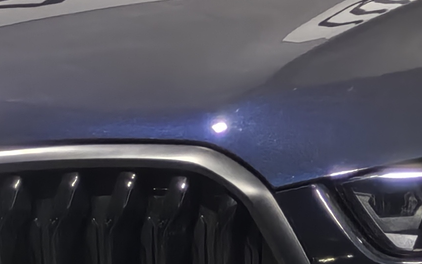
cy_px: 81
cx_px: 684
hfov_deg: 4.4
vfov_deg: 2.8
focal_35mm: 476
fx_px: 5474
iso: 160
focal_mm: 6.98
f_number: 1.4
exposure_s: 1/100
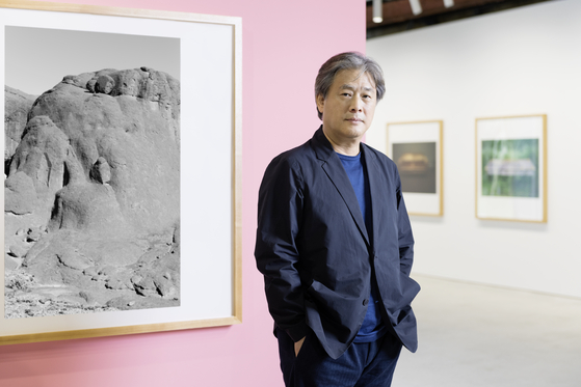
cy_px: 194
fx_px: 1065
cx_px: 290
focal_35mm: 66
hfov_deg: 30.5
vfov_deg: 20.6
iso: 320
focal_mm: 66
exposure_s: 1/80
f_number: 3.5
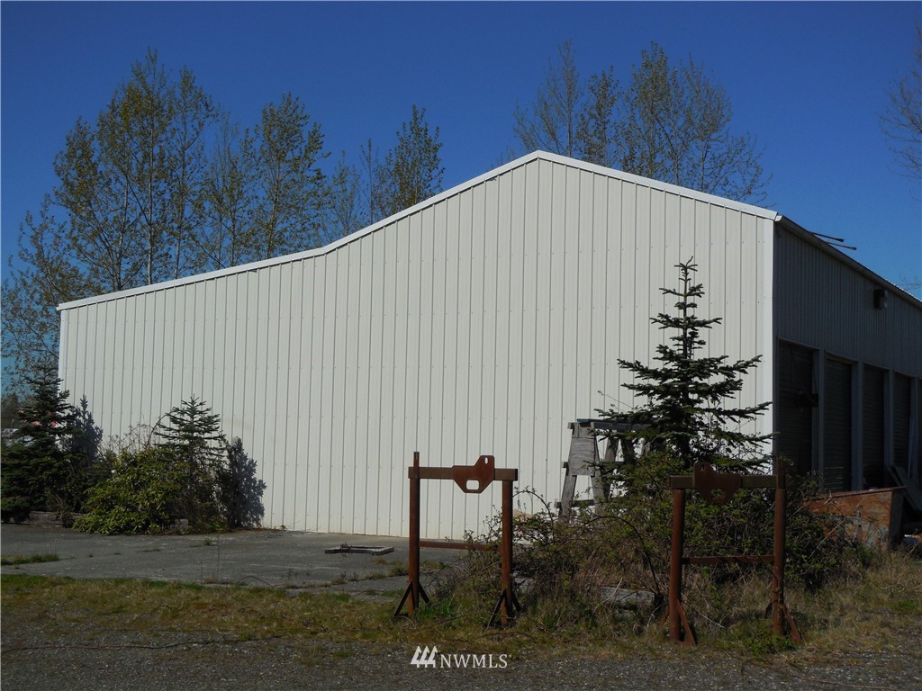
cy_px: 346
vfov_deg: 27.5
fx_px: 1412
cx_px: 461
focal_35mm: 53
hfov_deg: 36.2
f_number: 7.9
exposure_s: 1/800
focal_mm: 9.4
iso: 125
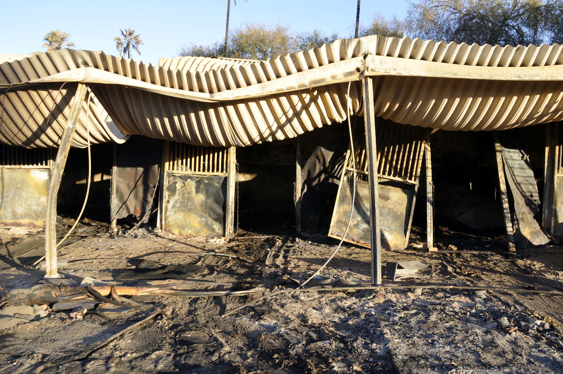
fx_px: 492
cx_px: 282
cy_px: 187
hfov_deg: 59.6
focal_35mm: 32
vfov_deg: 41.6
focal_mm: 21
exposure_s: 1/80
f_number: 9
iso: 200
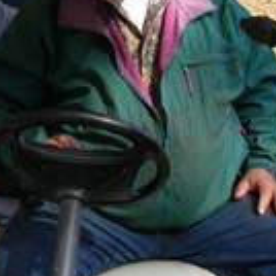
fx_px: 992
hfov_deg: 15.6
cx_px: 10
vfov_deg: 15.7
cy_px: 56
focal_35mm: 110
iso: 100
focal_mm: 5.6
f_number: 4.5
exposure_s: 1/229
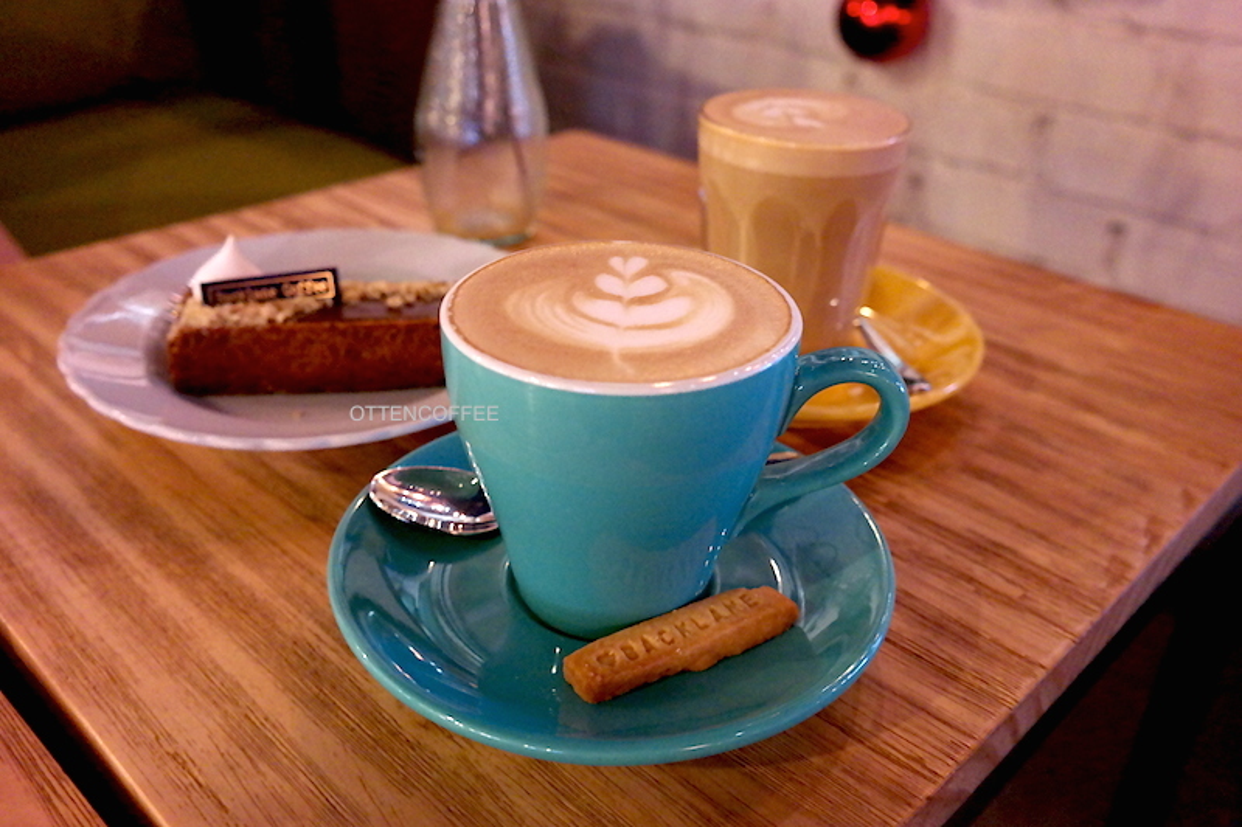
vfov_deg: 40.0
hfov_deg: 57.2
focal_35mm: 33
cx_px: 621
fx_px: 1138
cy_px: 414
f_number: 4
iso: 3200
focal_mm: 22
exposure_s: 1/30
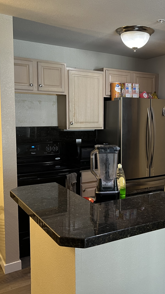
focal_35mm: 38
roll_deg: -0.1
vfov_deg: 52.8
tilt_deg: -6.0
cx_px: 128
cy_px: 147
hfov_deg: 30.6
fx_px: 296
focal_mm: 5.7
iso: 200
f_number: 1.5
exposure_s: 1/60
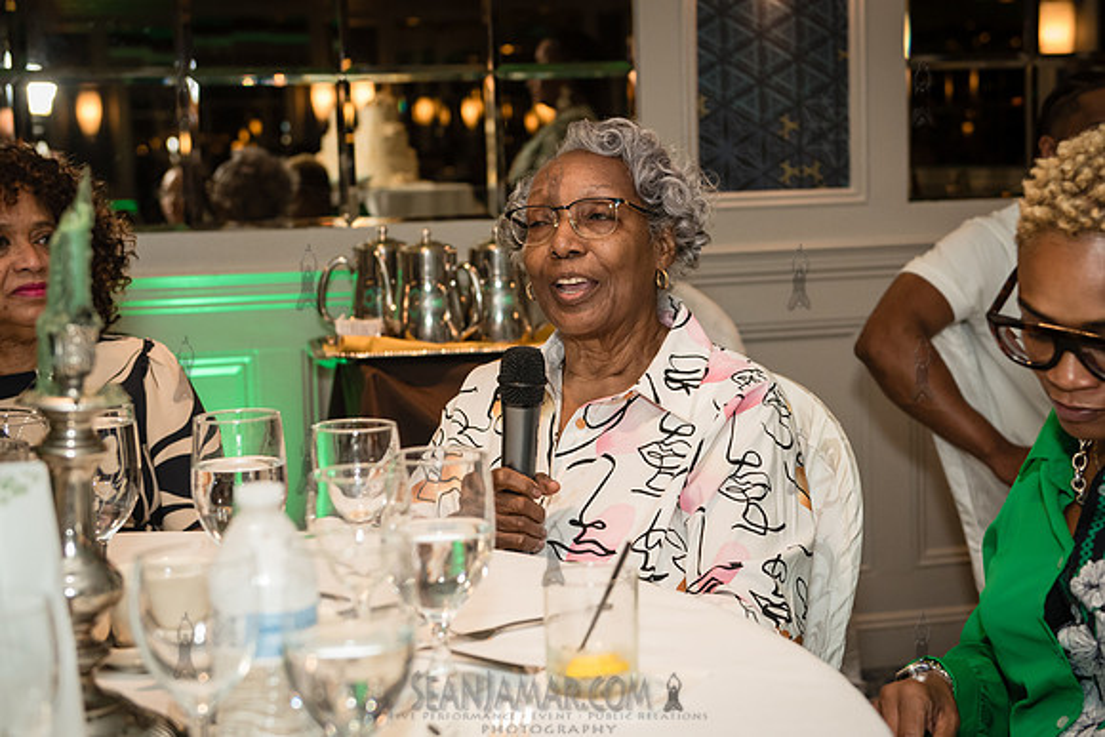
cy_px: 341
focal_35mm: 63
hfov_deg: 31.9
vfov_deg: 21.6
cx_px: 610
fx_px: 1934
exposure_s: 1/200
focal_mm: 52
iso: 1600
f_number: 3.5
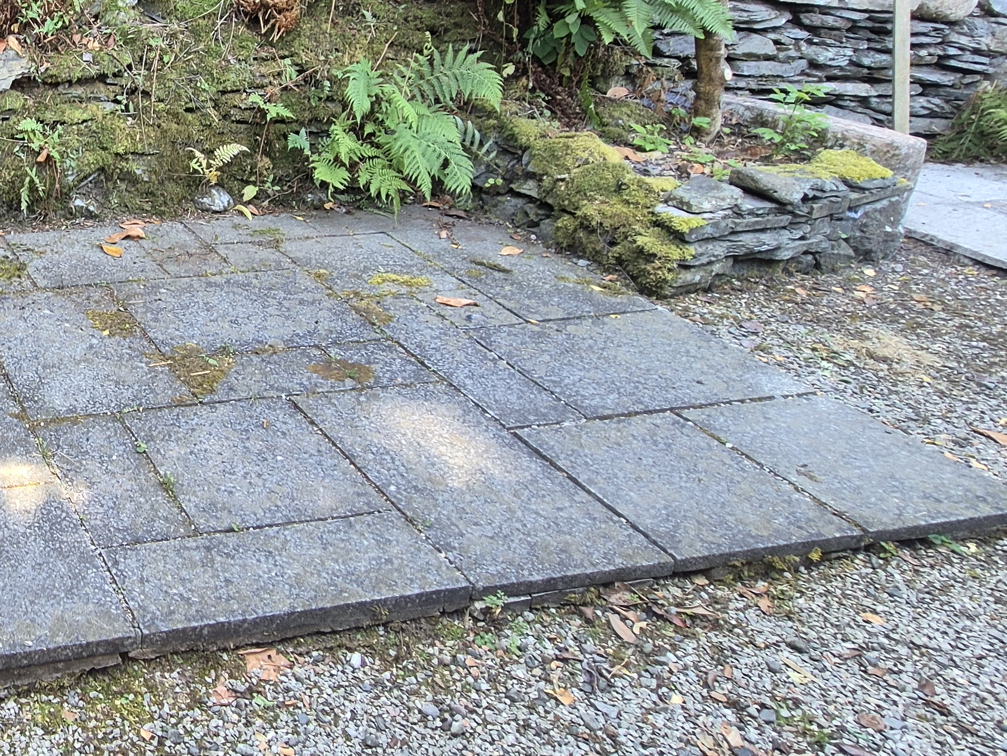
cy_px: 195
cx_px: -113
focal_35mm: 30
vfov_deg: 45.3
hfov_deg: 44.7
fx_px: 873
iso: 64
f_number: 2.2
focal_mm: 2.2
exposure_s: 1/50
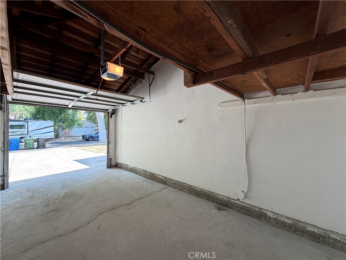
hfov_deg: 102.1
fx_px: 140
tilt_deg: -1.9
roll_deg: -0.4
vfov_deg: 85.7
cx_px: 173
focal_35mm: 14
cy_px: 130
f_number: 2.2
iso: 100
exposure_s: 1/121
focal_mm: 2.22
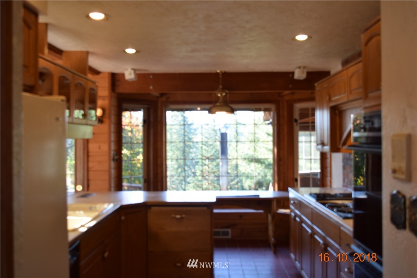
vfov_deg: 36.9
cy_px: 139
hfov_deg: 53.1
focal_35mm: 36
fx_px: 417
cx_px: 208
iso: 400
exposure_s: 1/100
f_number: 5
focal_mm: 24
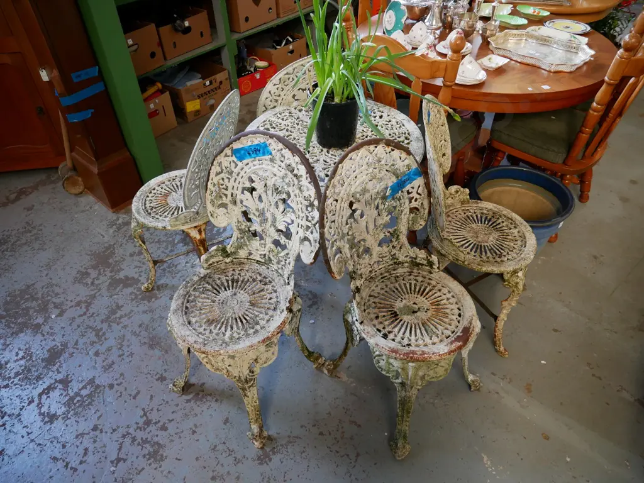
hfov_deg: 71.6
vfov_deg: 56.8
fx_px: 446
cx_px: 322
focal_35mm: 24
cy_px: 242
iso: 640
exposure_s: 1/60
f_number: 4
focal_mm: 12
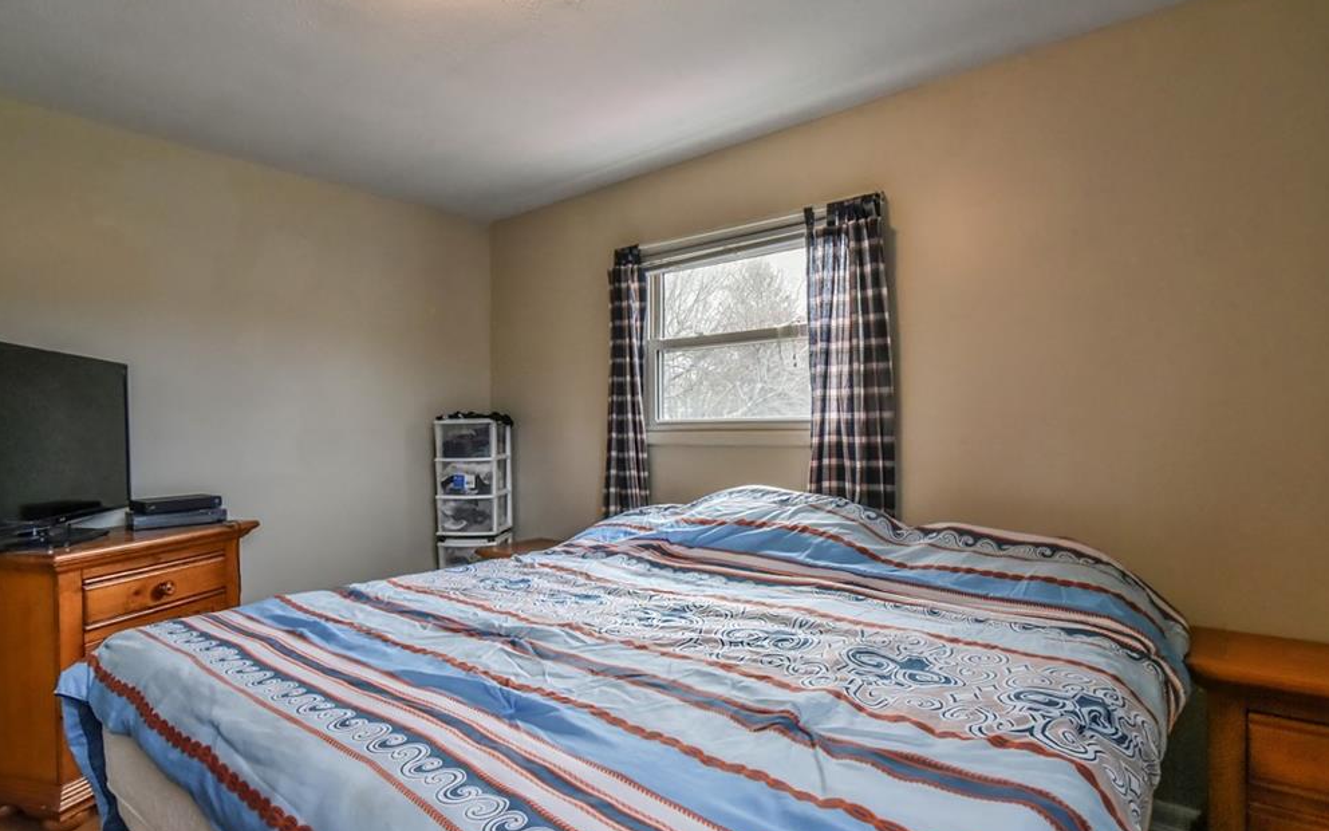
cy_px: 426
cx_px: 660
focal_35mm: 20
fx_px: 724
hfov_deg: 85.1
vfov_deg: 59.6
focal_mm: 19
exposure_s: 1/200
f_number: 14
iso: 4000
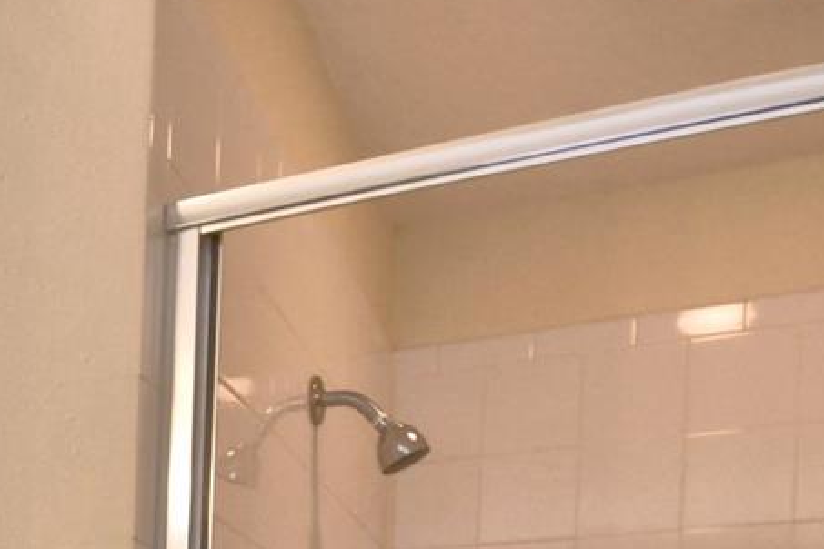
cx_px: -22
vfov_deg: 21.0
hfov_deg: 33.9
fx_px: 1213
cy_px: 854
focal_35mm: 53
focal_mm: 10
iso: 400
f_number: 4.5
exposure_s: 1/80
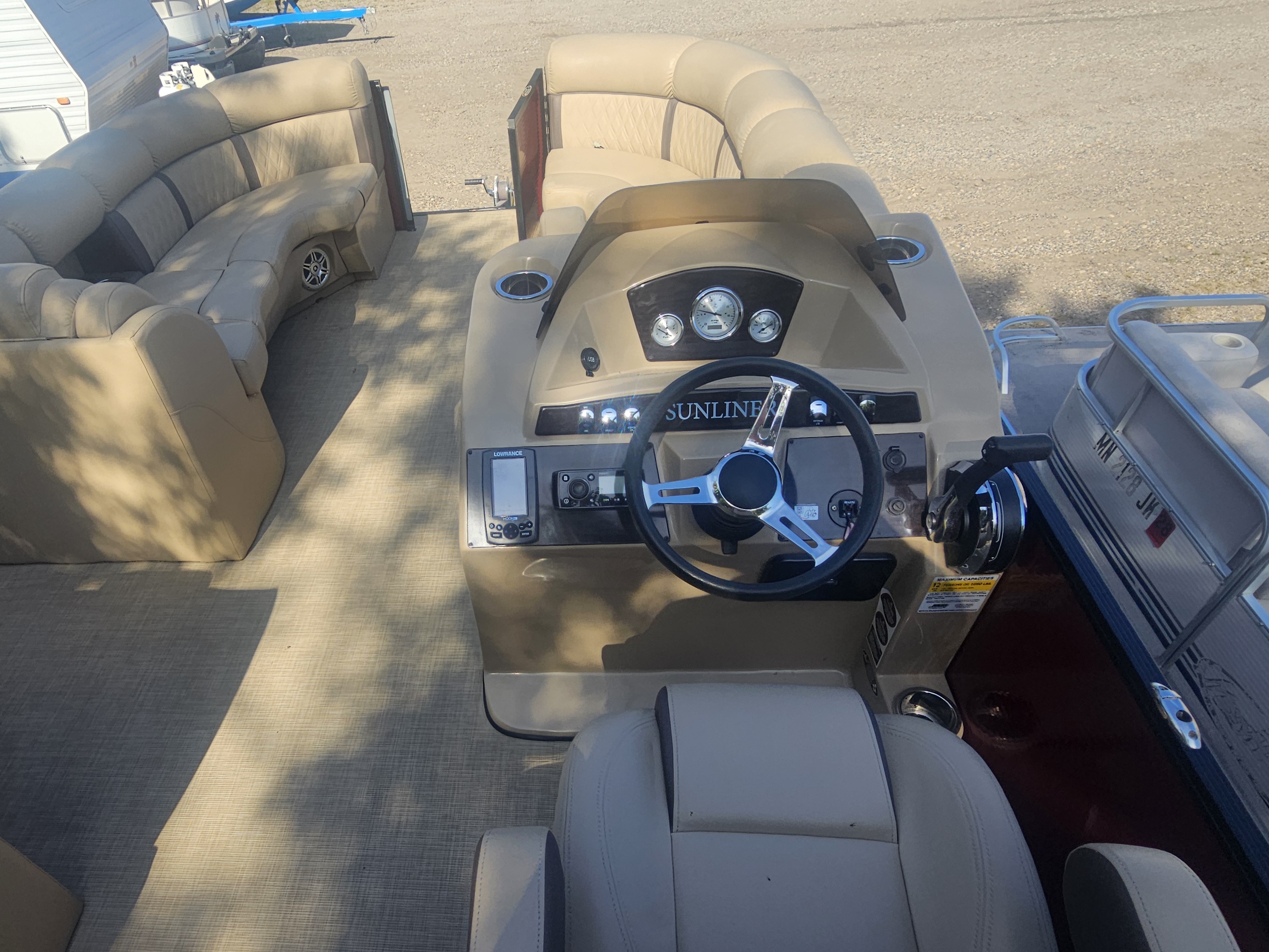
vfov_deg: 68.4
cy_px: 533
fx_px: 697
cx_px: 536
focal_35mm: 19
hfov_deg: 84.0
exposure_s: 1/1300
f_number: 2.2
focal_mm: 2.2
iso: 50
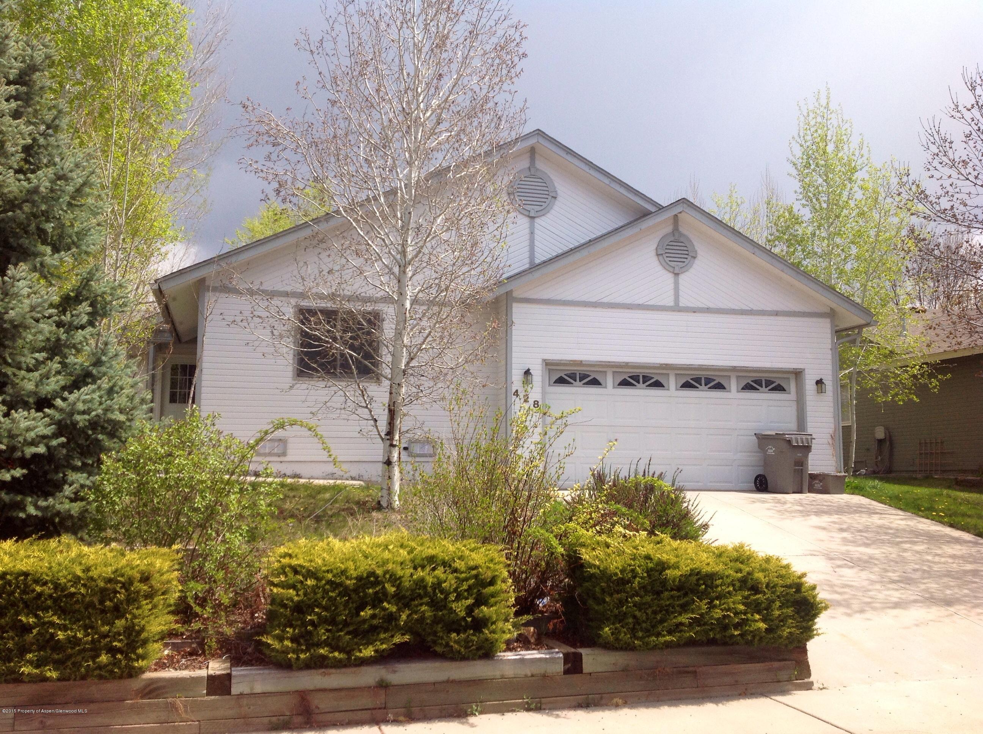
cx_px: 492
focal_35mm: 35
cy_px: 367
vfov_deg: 40.6
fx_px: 992
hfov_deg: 52.7
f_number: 2.4
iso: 50
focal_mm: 4.28
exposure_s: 1/1592
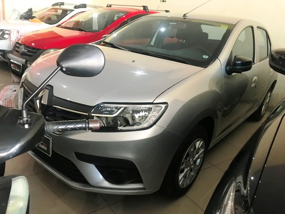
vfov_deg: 49.7
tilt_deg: -17.1
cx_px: 142
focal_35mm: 28
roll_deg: -5.7
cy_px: 107
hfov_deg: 63.4
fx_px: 231
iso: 100
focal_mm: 3.99
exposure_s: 1/11
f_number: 1.8
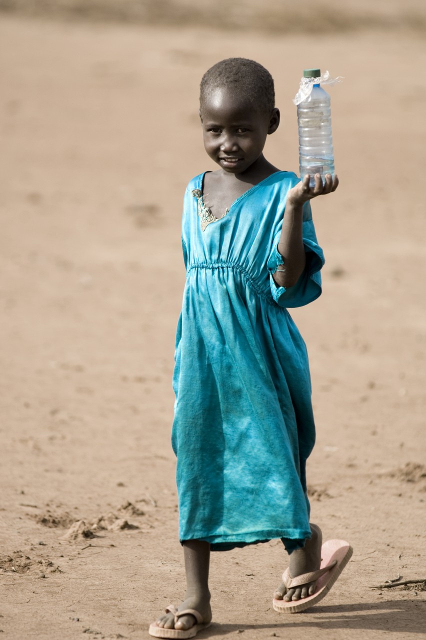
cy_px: 320
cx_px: 213
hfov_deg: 4.6
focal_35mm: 300
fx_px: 5330
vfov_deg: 6.9
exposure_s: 1/640
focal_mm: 200
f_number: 3.5
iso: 100
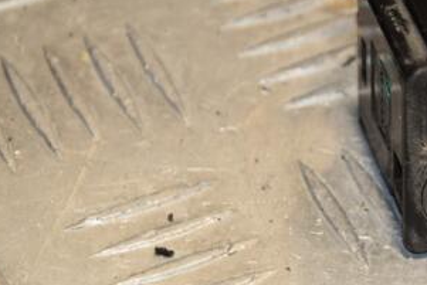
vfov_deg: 4.4
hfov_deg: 6.5
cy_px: 116
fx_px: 3726
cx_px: 409
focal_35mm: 314
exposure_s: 1/200
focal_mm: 105
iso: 800
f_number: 8
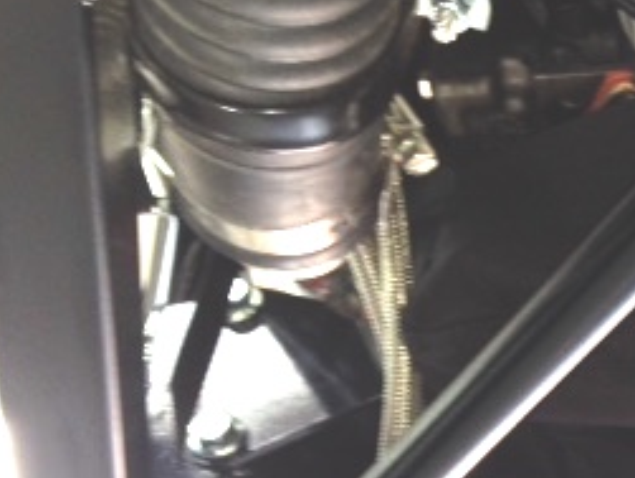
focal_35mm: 84
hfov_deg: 21.3
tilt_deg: +33.8
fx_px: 1543
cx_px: 799
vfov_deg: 17.0
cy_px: 539
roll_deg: -1.2
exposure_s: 1/27
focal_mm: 4.12
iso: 50
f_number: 2.4
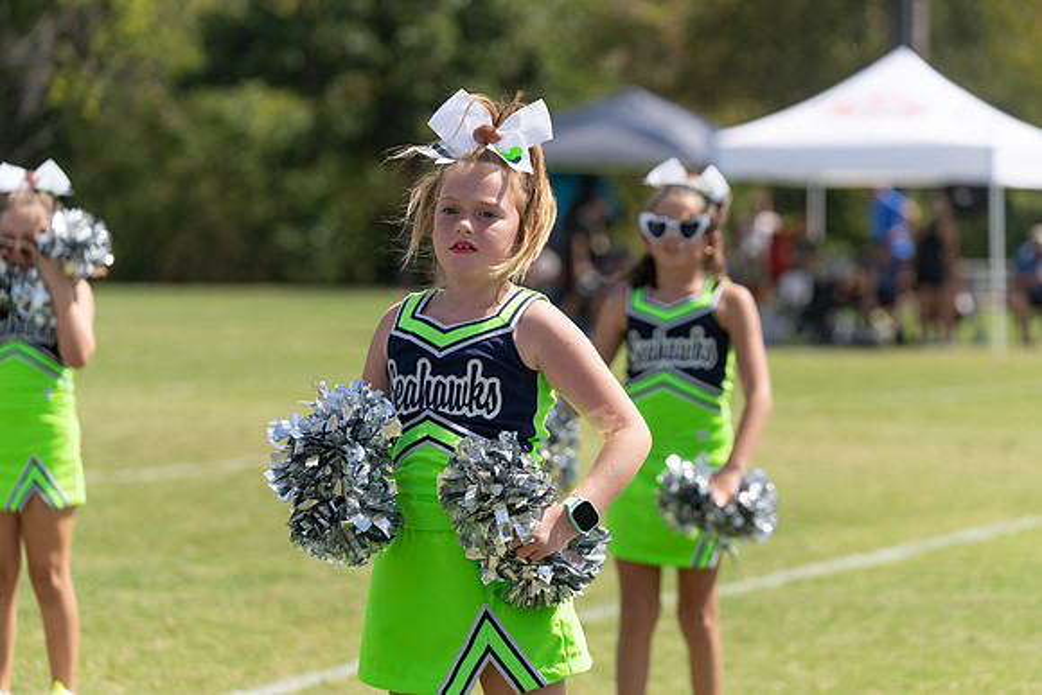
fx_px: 4111
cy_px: 348
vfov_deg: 9.7
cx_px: 521
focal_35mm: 142
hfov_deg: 14.4
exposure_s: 1/1600
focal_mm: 142
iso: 160
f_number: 4
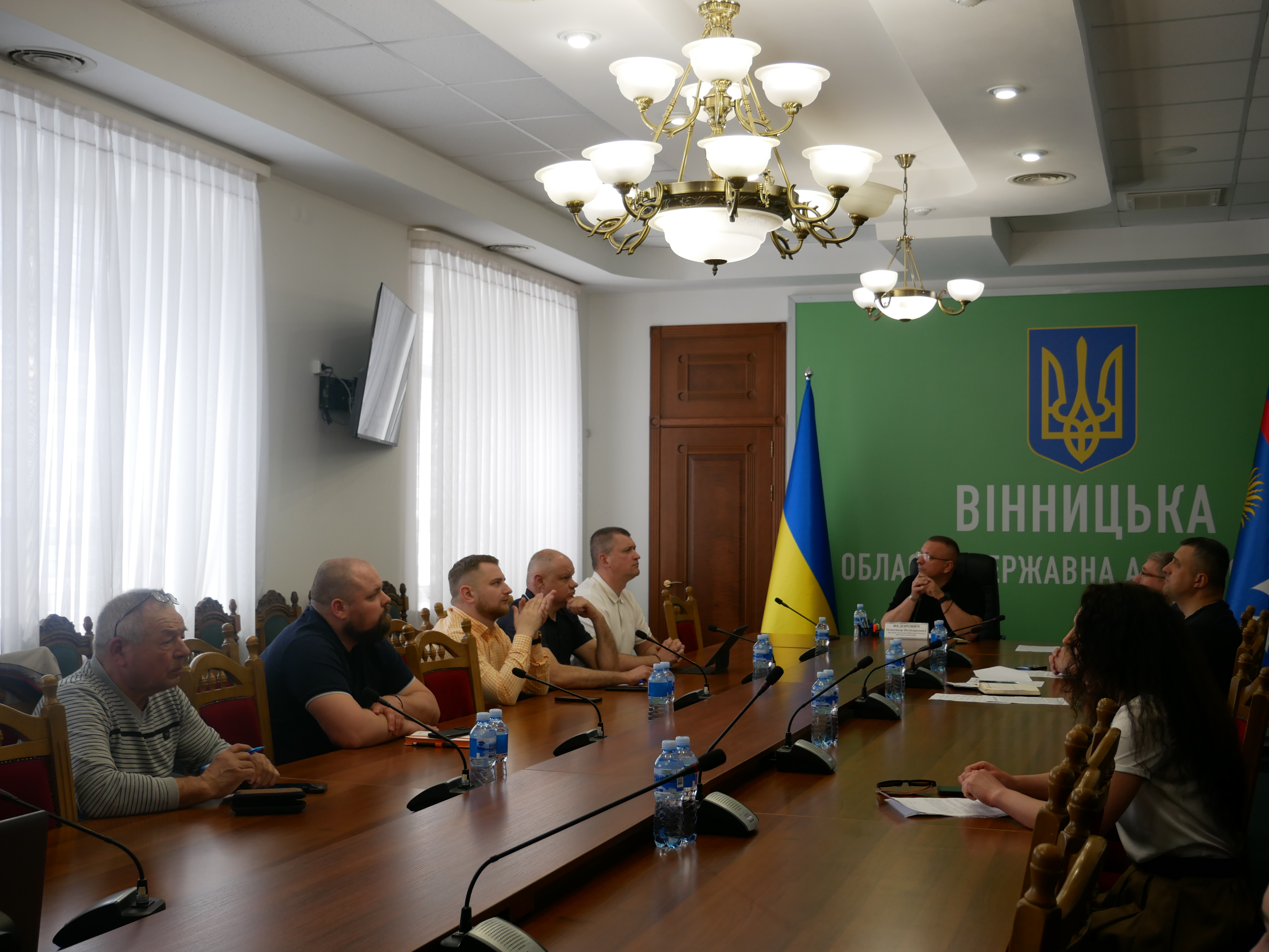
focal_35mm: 44
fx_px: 1614
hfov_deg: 42.9
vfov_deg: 32.9
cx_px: 634
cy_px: 476
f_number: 4.2
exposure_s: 1/60
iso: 320
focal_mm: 22
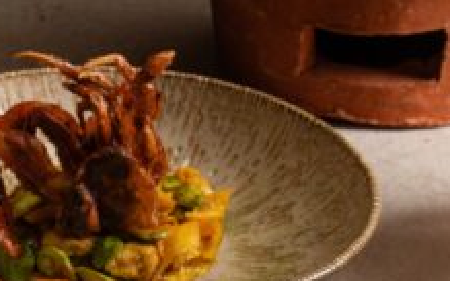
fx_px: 2944
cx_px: -112
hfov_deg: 8.6
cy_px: 265
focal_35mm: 240
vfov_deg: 5.5
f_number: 11
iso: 200
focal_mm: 50
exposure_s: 1/125
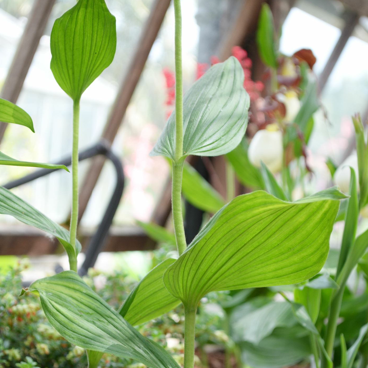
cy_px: 252
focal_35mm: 89
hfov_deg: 19.5
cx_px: 184
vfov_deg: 19.4
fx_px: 1070
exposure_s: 1/200
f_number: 5.3
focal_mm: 46
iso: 400
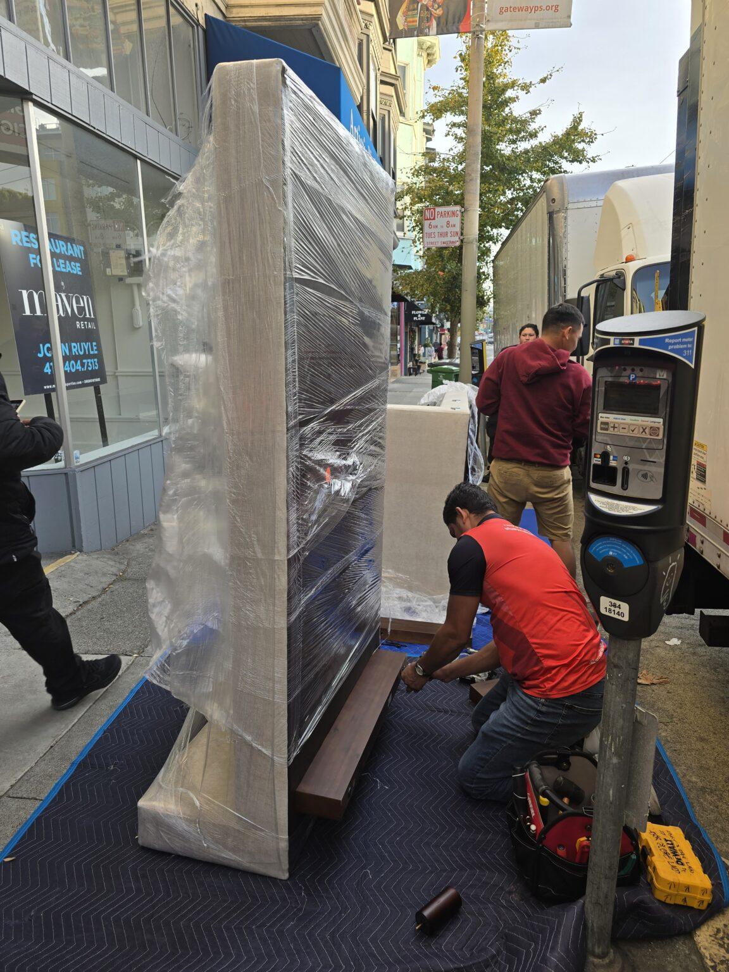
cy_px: 486
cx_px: 364
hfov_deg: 58.9
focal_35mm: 23
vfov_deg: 73.9
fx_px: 646
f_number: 1.7
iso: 25
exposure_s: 1/180
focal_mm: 6.3
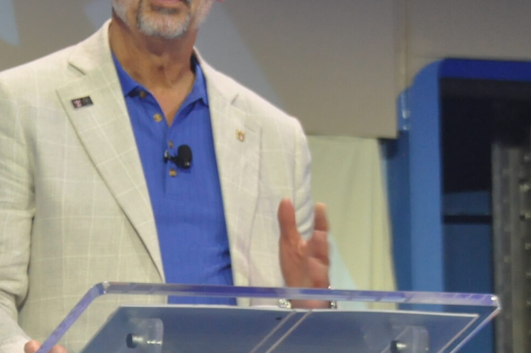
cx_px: 98
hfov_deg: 8.5
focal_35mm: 243
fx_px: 3580
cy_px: 273
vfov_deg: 5.6
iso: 1250
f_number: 7.1
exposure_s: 1/100
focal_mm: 62
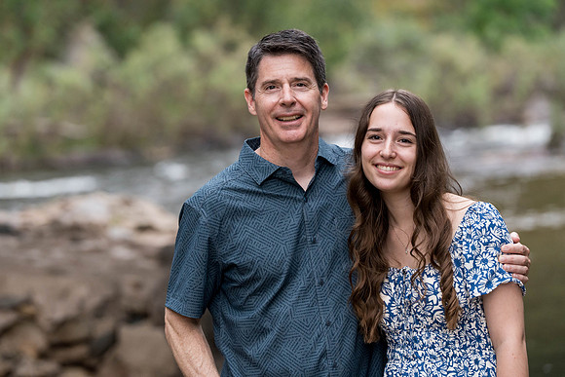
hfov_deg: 10.6
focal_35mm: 194
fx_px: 3045
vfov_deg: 7.1
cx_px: 282
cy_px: 188
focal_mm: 194
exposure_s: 1/200
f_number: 5
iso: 3200
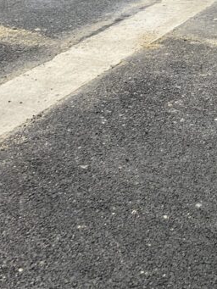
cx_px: 295
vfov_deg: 23.7
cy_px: -14
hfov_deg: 17.5
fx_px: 652
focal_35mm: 78
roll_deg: +3.5
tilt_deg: -16.9
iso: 50
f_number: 1.5
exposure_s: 1/357
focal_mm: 5.7
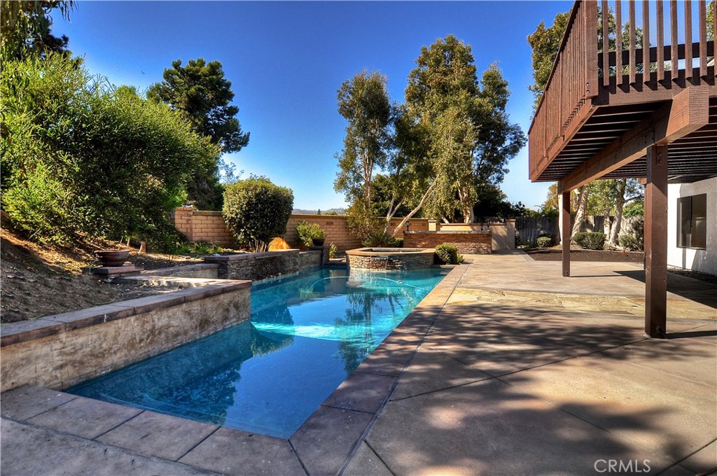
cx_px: 358
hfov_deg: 90.1
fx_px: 358
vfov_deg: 67.2
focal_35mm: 18
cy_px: 238
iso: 160
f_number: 7.1
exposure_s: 1/400
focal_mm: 12
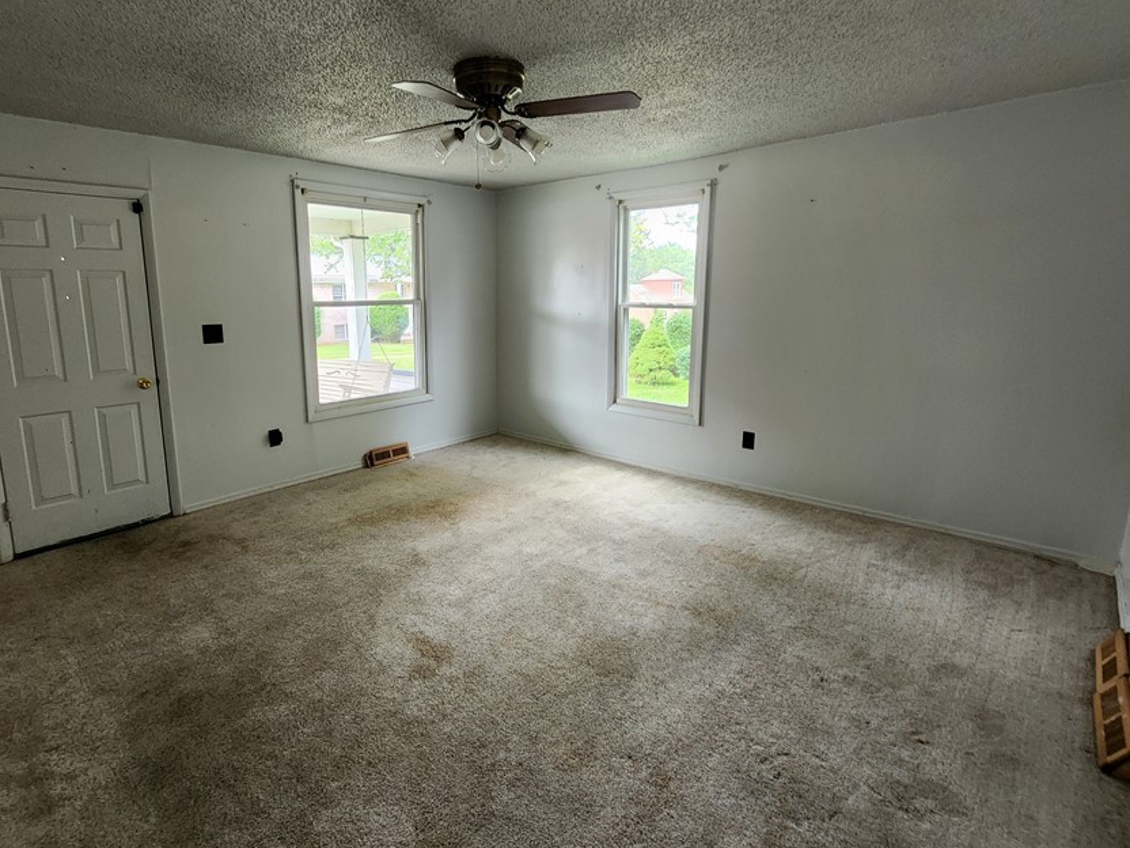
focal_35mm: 16
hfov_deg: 94.0
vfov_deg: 78.0
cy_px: 390
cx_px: 496
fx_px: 522
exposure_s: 1/60
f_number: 2.2
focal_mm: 2.2
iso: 200
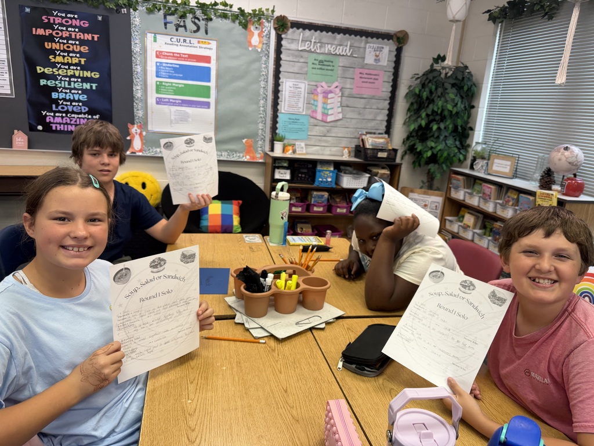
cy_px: 223
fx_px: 412
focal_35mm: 24
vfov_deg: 56.8
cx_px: 297
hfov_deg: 71.6
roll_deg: -4.8
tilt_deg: -15.2
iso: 200
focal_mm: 6.76
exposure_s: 1/120
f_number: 1.78
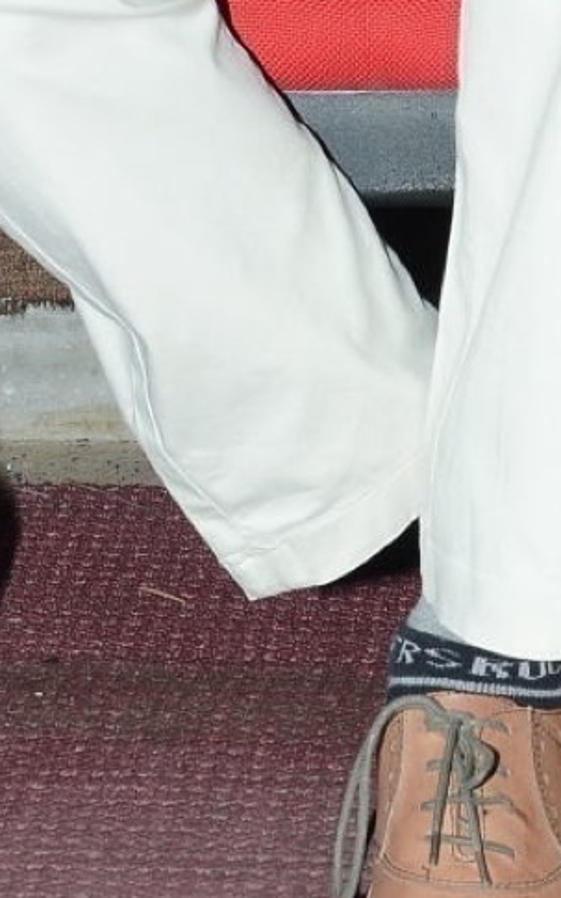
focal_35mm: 171
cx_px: 380
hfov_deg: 7.7
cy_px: -323
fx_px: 4184
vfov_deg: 11.9
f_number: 5.6
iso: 250
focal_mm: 30
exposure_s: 1/160
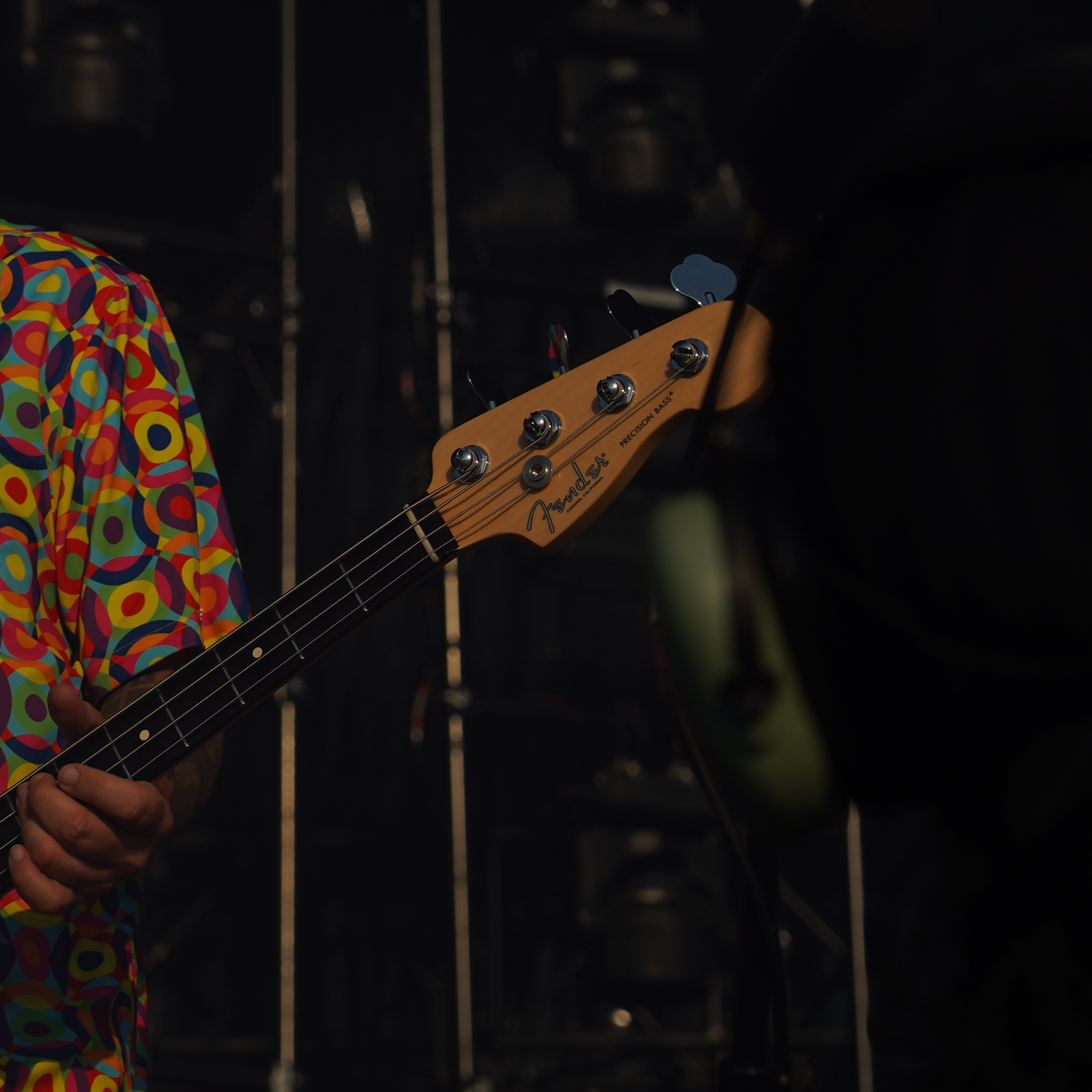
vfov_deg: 8.1
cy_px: 285
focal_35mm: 216
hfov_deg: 8.0
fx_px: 7709
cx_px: -191
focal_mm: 105
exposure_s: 1/1000
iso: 100
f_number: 8
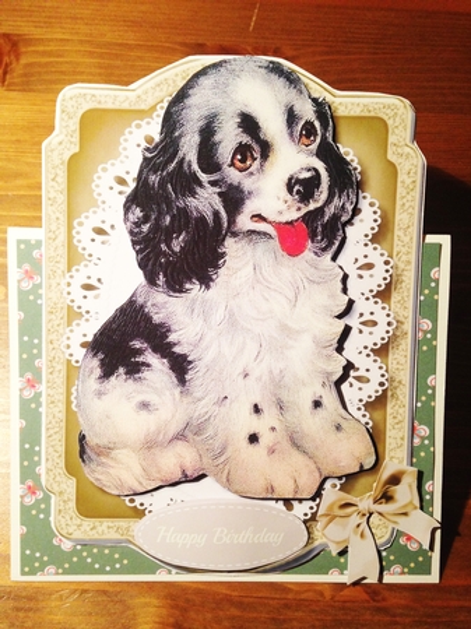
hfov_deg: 42.9
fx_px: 599
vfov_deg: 55.4
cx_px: 236
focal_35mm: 33
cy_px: 314
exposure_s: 1/20
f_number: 2.4
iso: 200
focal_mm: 4.12
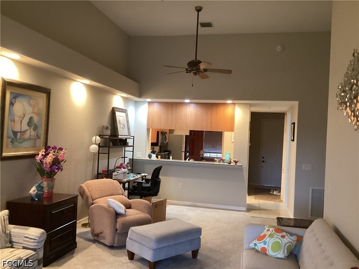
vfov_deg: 45.4
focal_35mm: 31
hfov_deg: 58.4
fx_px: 321
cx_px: 180
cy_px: 134
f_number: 2.4
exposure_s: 1/40
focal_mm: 3.3
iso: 320
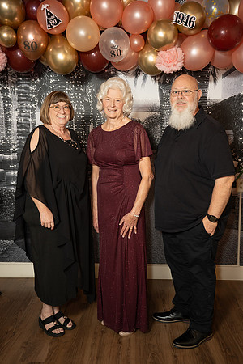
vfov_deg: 47.5
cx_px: 122
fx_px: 414
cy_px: 182
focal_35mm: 41
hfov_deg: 32.7
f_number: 2.8
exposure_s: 1/160
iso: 1000
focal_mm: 40.9
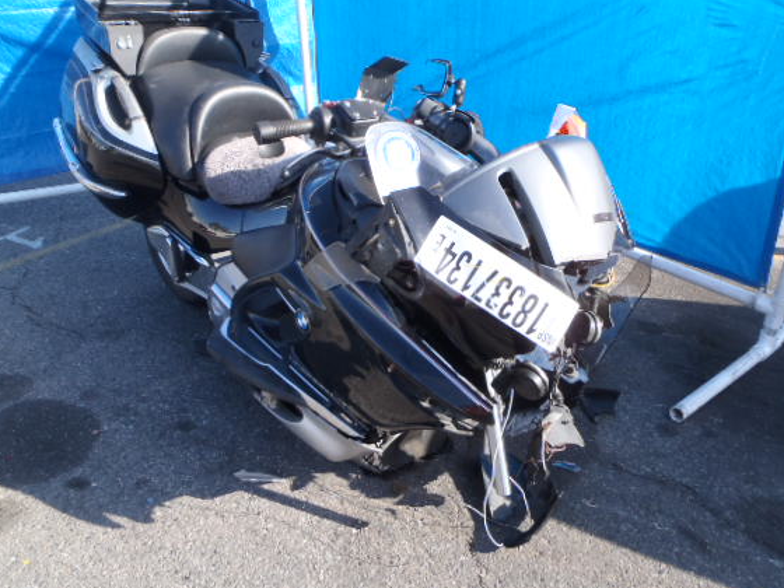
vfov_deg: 44.1
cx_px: 349
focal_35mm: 32
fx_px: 725
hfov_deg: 56.7
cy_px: 273
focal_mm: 5
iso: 80
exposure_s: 1/160
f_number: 4.5
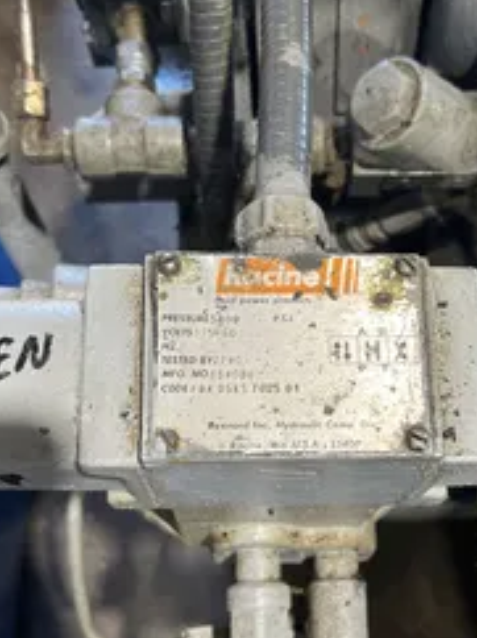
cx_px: 290
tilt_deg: -66.3
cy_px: 406
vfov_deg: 43.5
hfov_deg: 33.4
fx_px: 791
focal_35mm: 43
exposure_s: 1/120
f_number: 1.5
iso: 125
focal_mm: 5.7
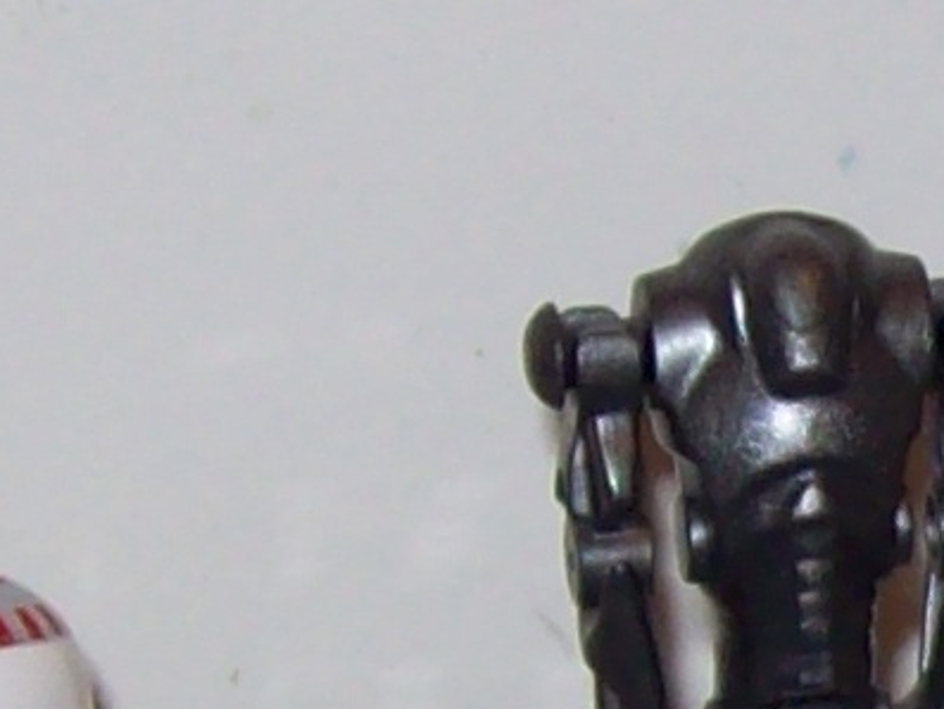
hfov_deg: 7.6
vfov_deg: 5.7
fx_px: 7038
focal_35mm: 258
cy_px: 768
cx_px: 1289
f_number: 2.7
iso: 80
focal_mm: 6
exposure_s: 1/64
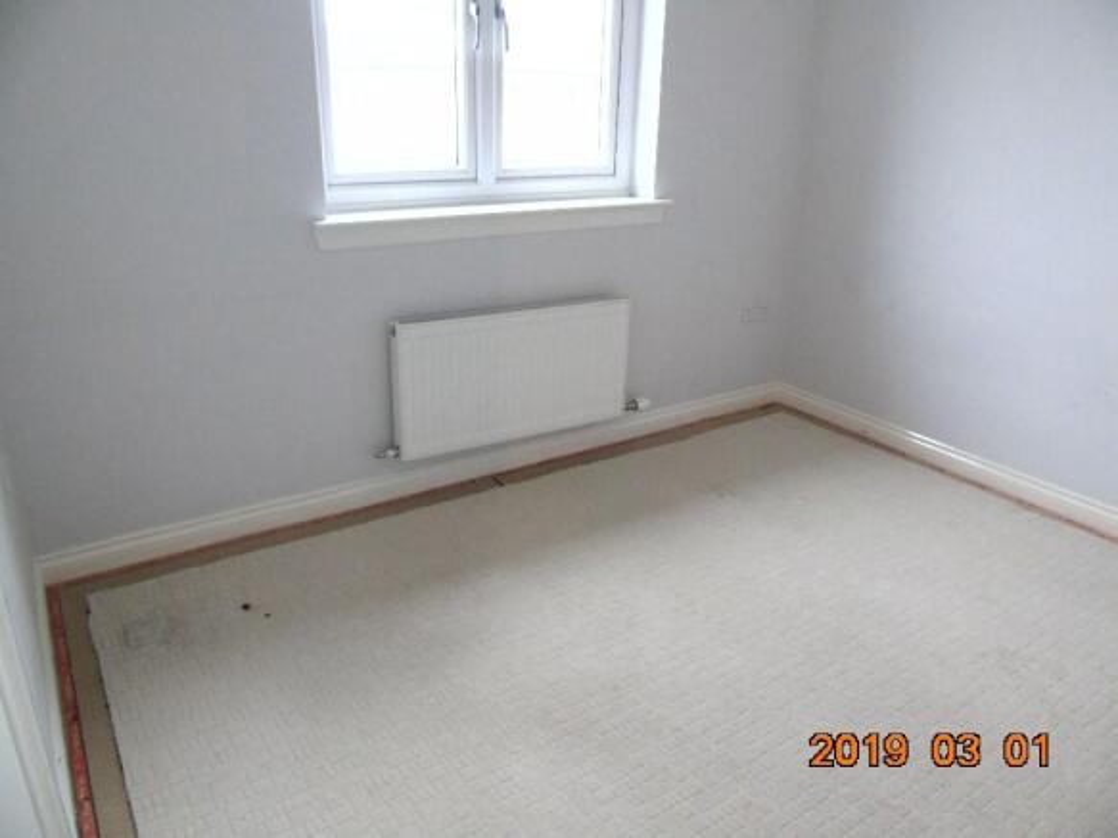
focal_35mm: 25
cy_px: 419
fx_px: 807
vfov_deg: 54.9
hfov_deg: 69.4
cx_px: 559
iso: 400
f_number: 3.4
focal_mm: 4.4
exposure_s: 1/30
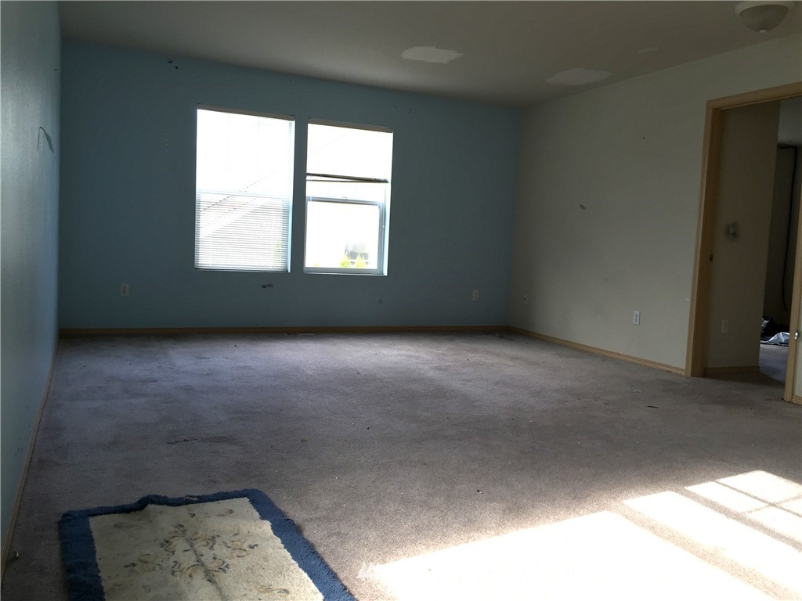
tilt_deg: -3.3
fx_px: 672
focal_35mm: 29
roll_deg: -3.3
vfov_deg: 48.2
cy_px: 300
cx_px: 401
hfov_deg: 61.7
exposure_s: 1/60
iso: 40
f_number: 2.2
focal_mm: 4.15
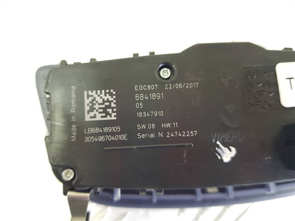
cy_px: 110
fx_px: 222
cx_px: 148
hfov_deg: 67.3
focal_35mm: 26
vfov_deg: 53.1
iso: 200
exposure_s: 1/50
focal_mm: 4.2
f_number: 1.7
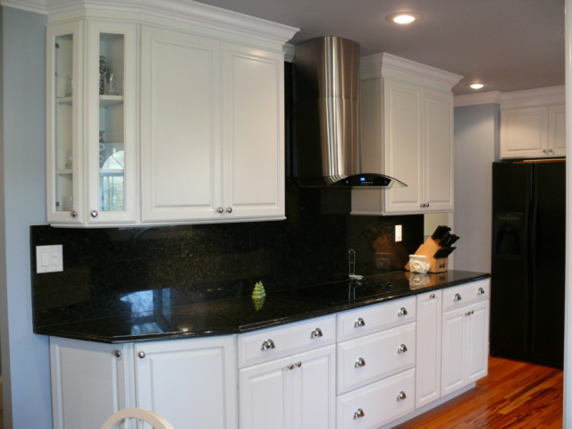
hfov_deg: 52.6
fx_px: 578
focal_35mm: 35
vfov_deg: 40.7
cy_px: 214
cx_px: 286
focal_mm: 7.4
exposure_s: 1/30
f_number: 2.8
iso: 250
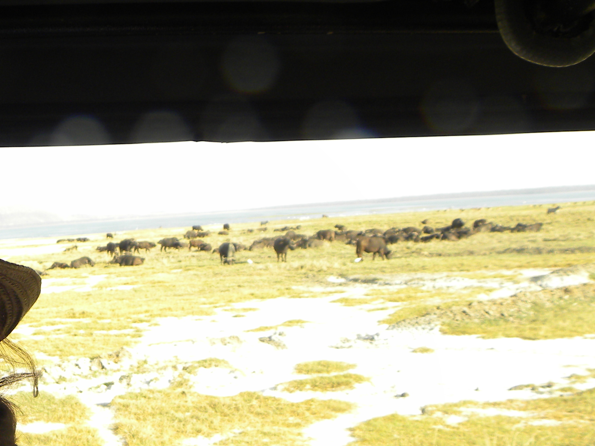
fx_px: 928
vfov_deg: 25.7
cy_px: 441
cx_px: 44
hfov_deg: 33.4
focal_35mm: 54
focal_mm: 4.6
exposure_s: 1/150
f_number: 4
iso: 64
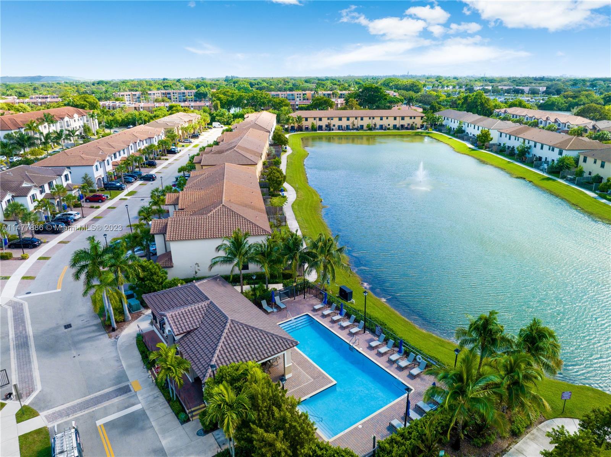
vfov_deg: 56.7
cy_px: 228
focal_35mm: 24
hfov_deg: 71.6
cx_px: 306
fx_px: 423
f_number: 5.6
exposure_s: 1/400
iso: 100
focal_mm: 12.29
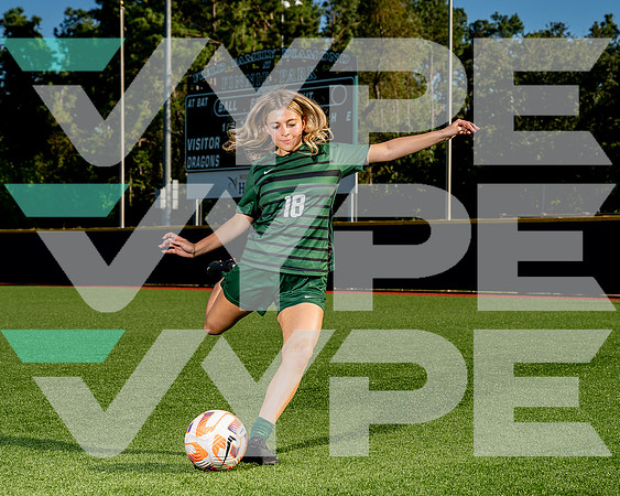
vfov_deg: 21.1
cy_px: 240
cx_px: 352
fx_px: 1331
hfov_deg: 26.2
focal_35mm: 73
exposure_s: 1/1250
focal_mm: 50
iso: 100
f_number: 5
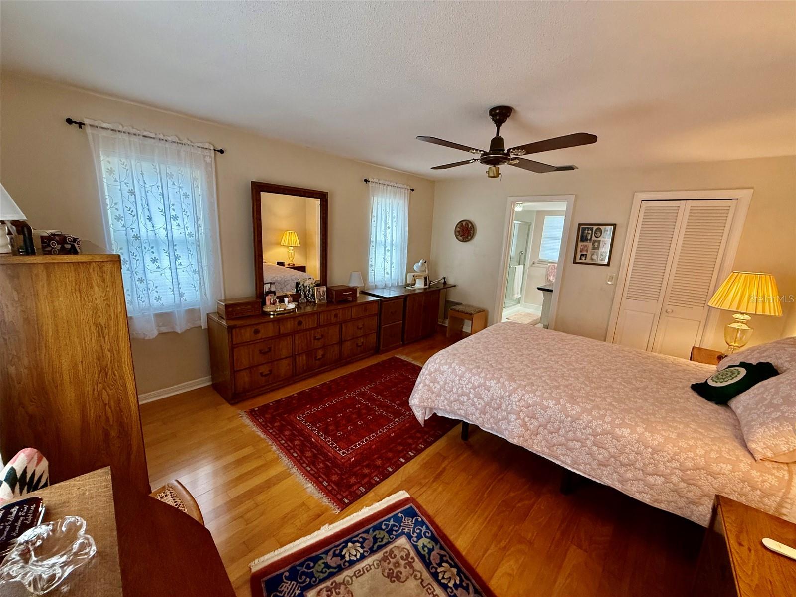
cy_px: 298
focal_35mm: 14
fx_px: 322
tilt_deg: -10.6
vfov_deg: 85.7
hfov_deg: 102.1
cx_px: 398
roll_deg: -3.2
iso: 400
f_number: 2.2
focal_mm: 2.22
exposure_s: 1/120
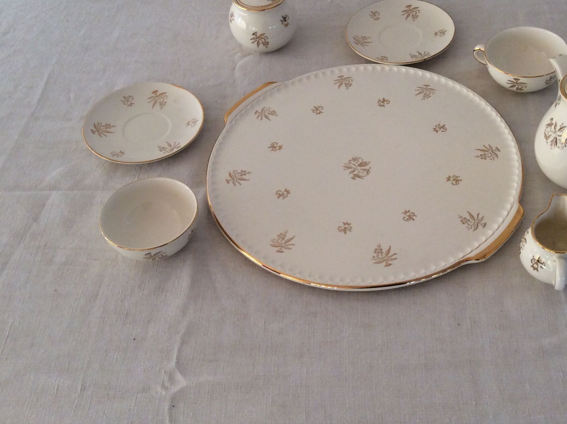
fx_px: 785
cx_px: 342
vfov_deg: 30.2
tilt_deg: -46.4
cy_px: 183
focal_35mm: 48
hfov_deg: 39.5
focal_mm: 3.3
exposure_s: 1/100
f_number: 2.4
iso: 50
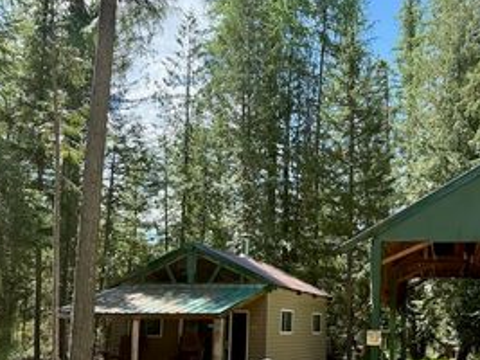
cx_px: 367
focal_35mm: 45
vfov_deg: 31.6
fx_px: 624
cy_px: 271
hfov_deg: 40.7
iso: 100
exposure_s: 1/1618
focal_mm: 6.76
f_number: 1.78
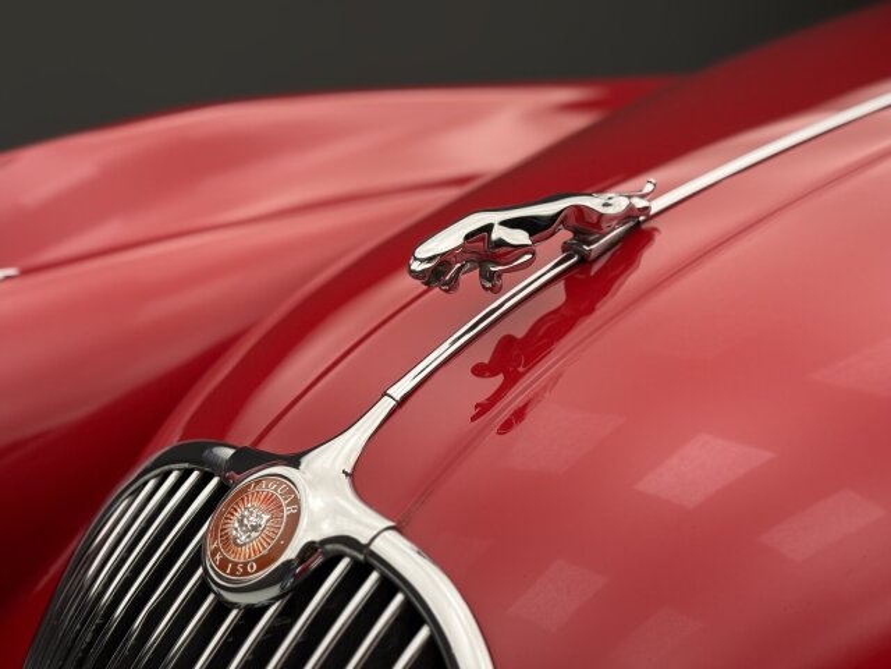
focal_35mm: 48
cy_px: 334
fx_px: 1235
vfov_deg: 30.3
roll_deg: +1.2
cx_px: 446
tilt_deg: -16.7
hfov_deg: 39.7
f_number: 1.78
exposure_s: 1/99
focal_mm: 6.76
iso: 100
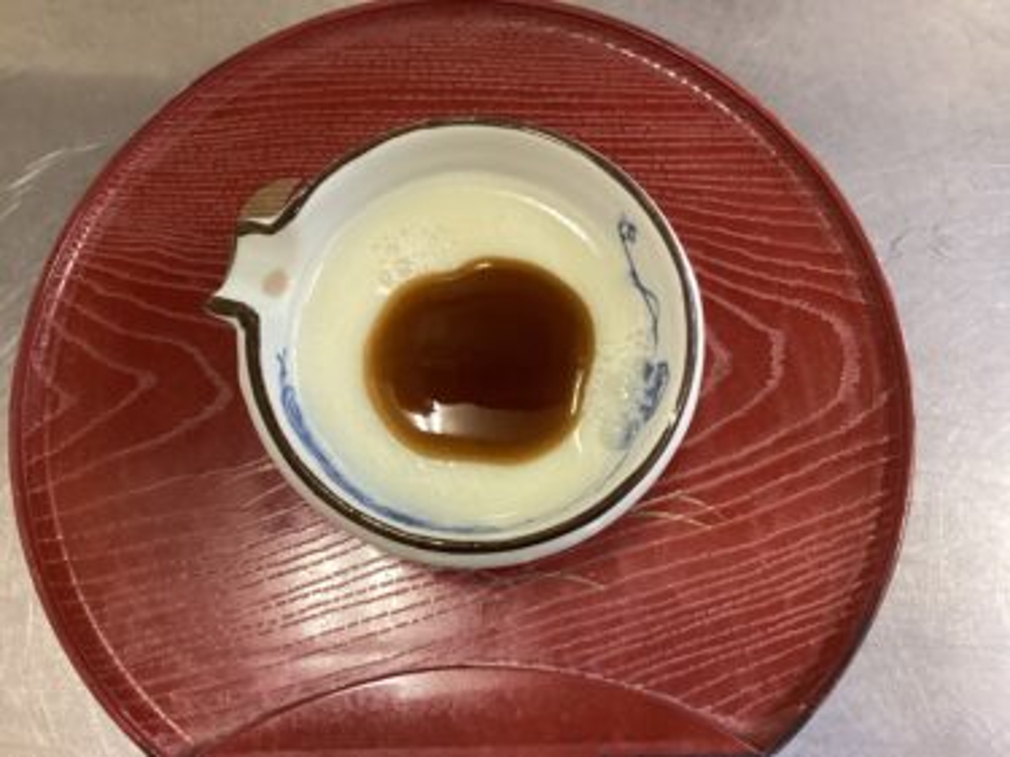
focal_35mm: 31
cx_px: 505
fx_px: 904
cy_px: 378
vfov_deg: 45.4
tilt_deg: -76.9
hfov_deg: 58.4
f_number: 2.4
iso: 320
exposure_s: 1/40
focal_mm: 3.3
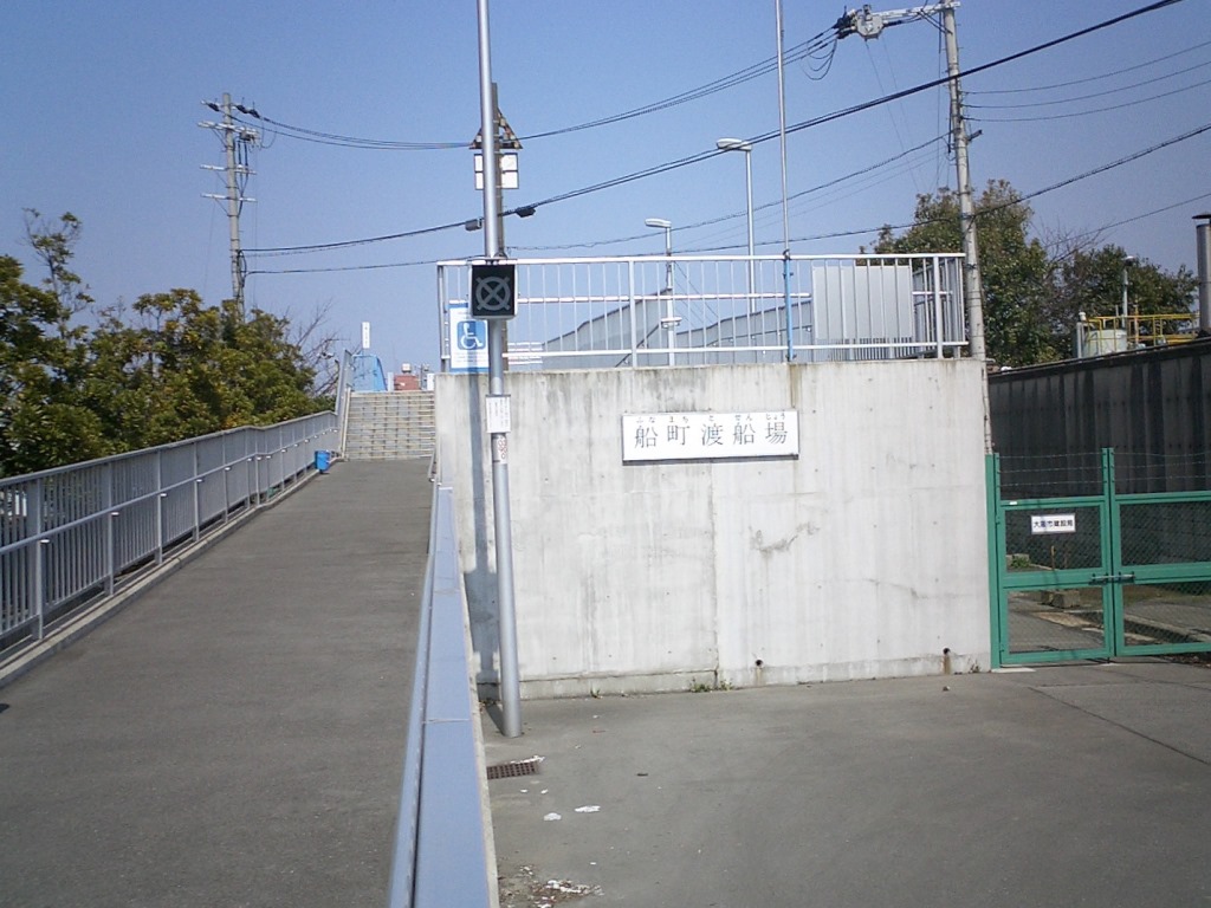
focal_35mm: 37
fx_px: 1294
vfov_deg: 38.7
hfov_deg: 50.1
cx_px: 606
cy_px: 454
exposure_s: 1/1600
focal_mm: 5.6
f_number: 3.5
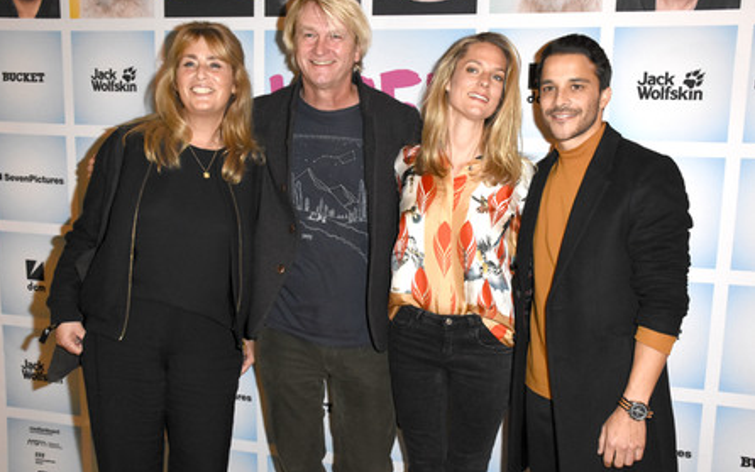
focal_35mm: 36
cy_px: 230
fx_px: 731
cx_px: 375
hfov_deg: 54.6
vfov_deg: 35.8
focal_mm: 23
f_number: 6.3
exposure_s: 1/160
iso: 3200
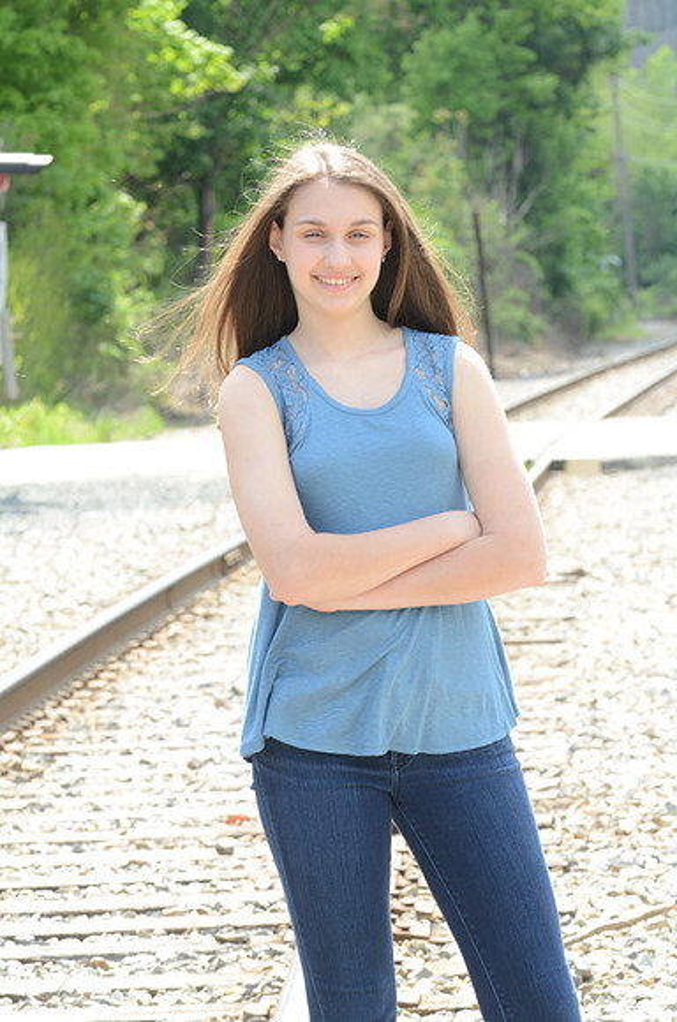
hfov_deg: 7.6
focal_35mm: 180
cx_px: 338
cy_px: 511
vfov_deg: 11.4
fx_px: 5102
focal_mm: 120
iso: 320
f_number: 11
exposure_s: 1/125
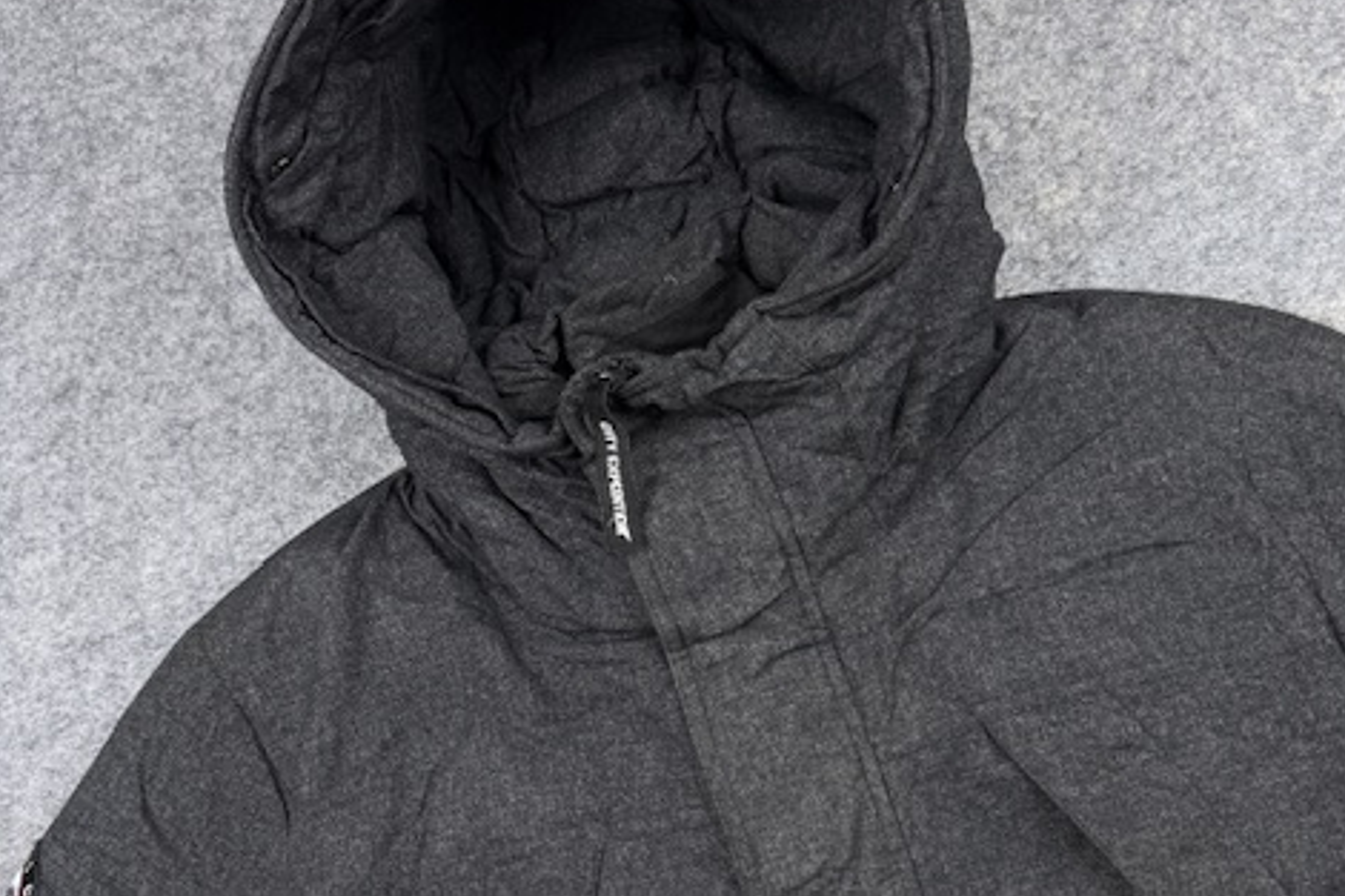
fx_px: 1270
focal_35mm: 34
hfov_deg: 55.8
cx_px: 684
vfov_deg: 38.8
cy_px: 507
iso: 50
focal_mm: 6.76
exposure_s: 1/131
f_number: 1.78
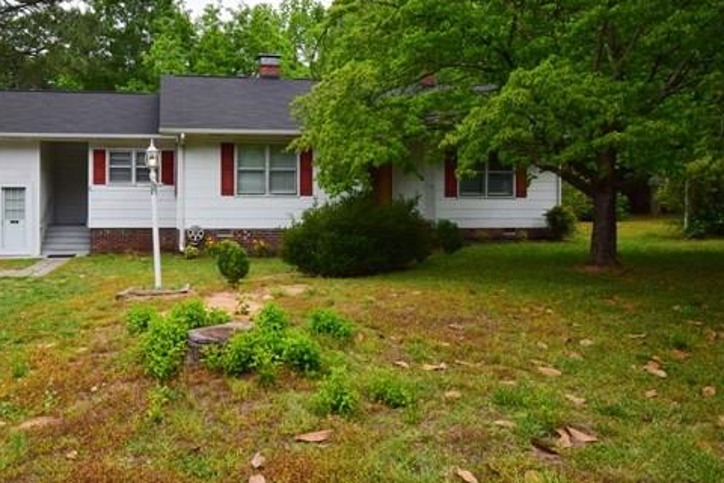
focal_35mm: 28
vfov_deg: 46.3
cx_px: 247
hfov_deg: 64.0
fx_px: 563
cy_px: 214
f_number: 11
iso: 400
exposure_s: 1/400
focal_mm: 14
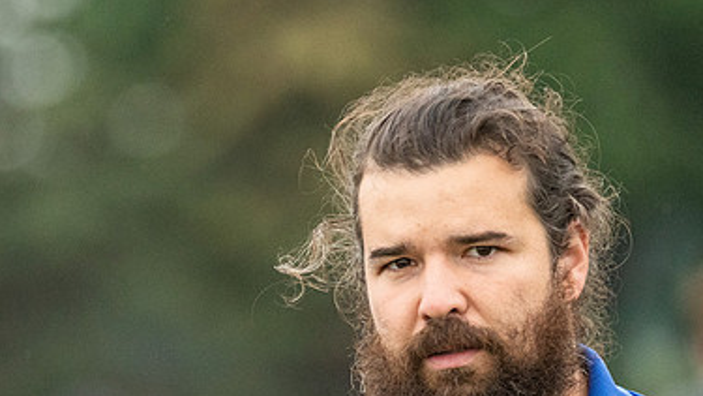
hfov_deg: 2.4
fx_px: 16797
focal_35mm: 901
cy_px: 380
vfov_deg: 1.3
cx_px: 337
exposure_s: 1/1600
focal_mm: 300
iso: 1600
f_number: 4
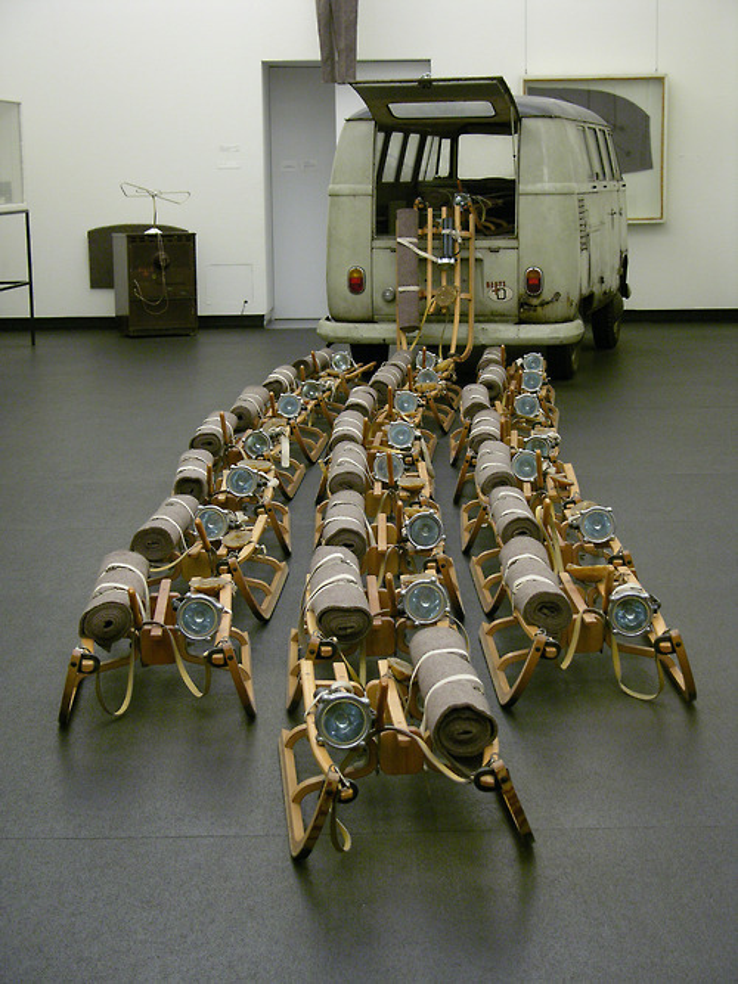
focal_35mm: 74
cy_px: 492
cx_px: 369
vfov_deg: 26.3
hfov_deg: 19.9
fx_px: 2104
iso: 200
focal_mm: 18.8
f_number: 3.3
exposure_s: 1/2.1
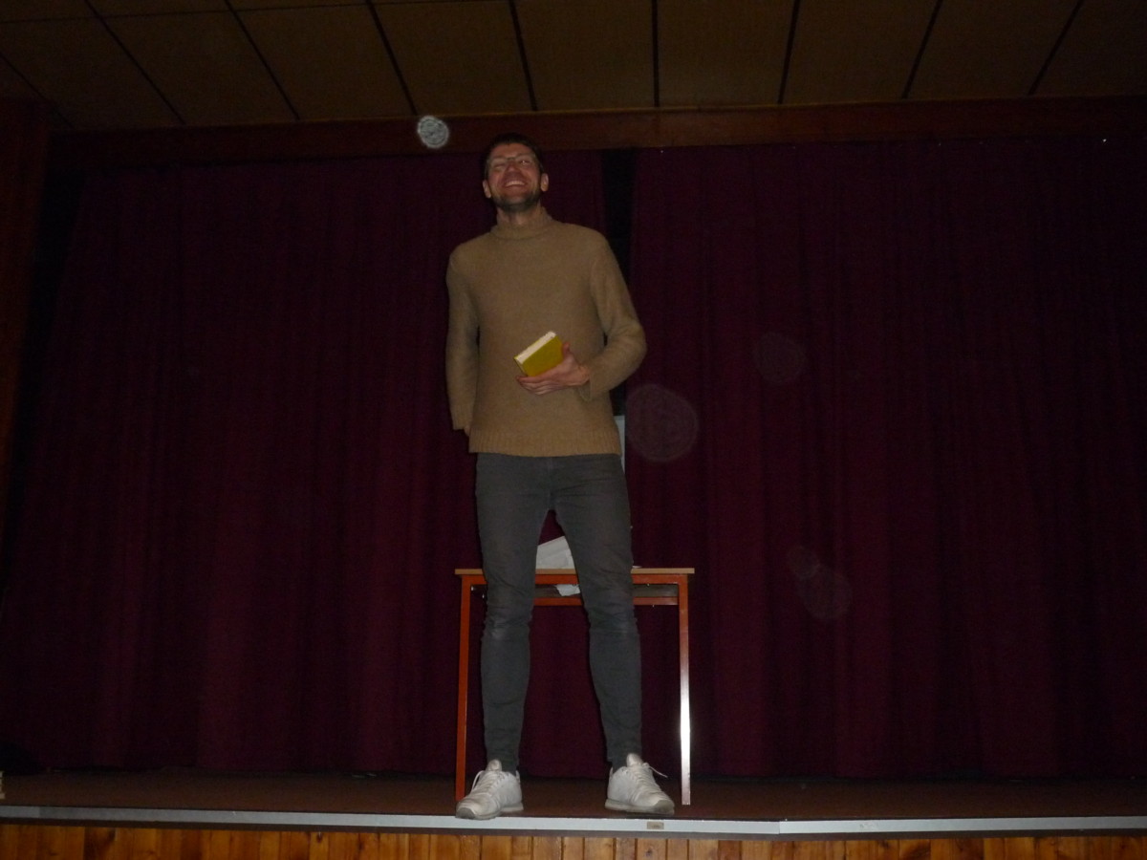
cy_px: 430
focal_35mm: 39
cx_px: 574
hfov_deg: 47.9
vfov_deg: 36.8
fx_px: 1292
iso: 400
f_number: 4
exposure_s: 1/125
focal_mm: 6.8
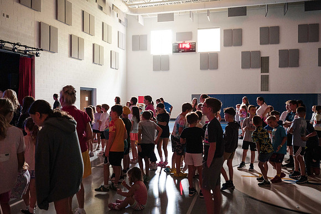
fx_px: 278
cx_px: 159
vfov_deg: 42.2
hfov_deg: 60.0
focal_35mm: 31
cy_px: 104
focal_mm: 30
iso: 4000
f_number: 4
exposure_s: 1/60
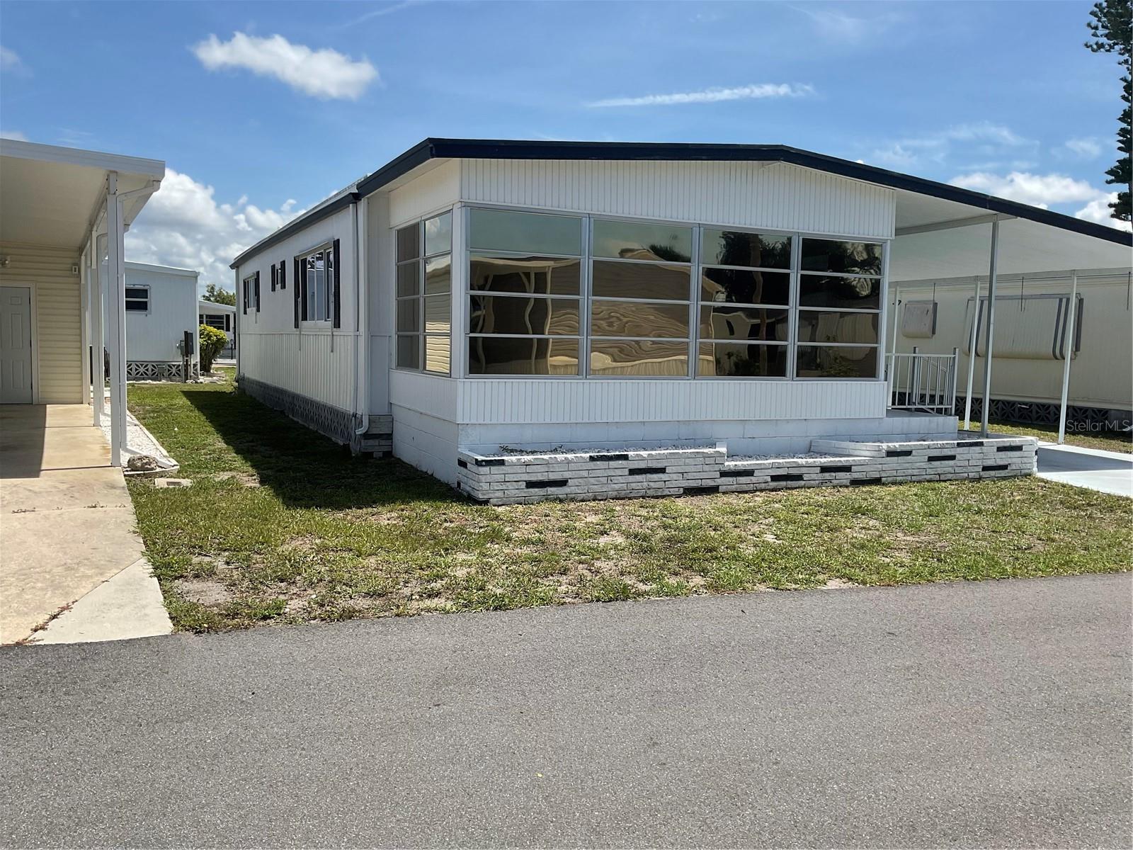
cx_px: 566
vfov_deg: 48.2
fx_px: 949
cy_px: 425
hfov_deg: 61.7
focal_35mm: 29
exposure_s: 1/2538
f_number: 1.8
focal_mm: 3
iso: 16
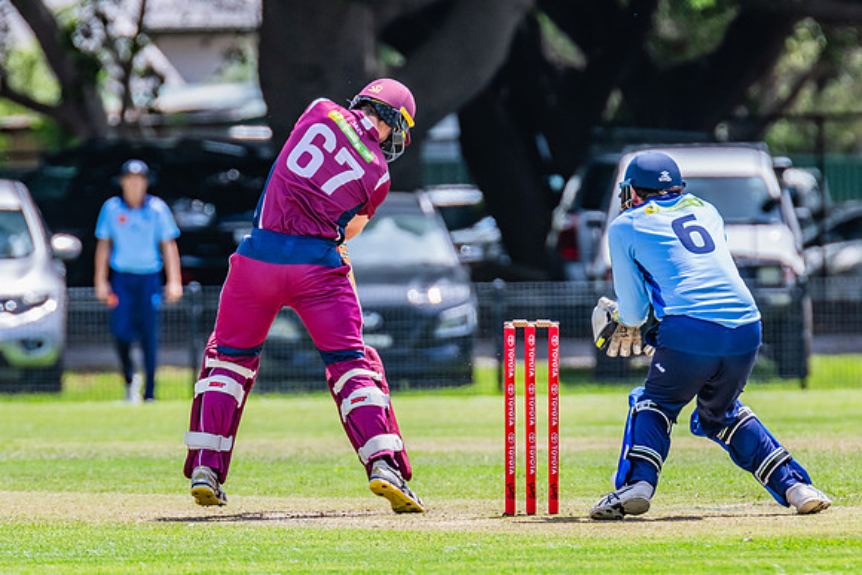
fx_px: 18632
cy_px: 258
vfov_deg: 1.8
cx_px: 373
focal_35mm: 778
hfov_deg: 2.7
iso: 800
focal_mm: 600
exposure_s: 1/1250
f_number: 8
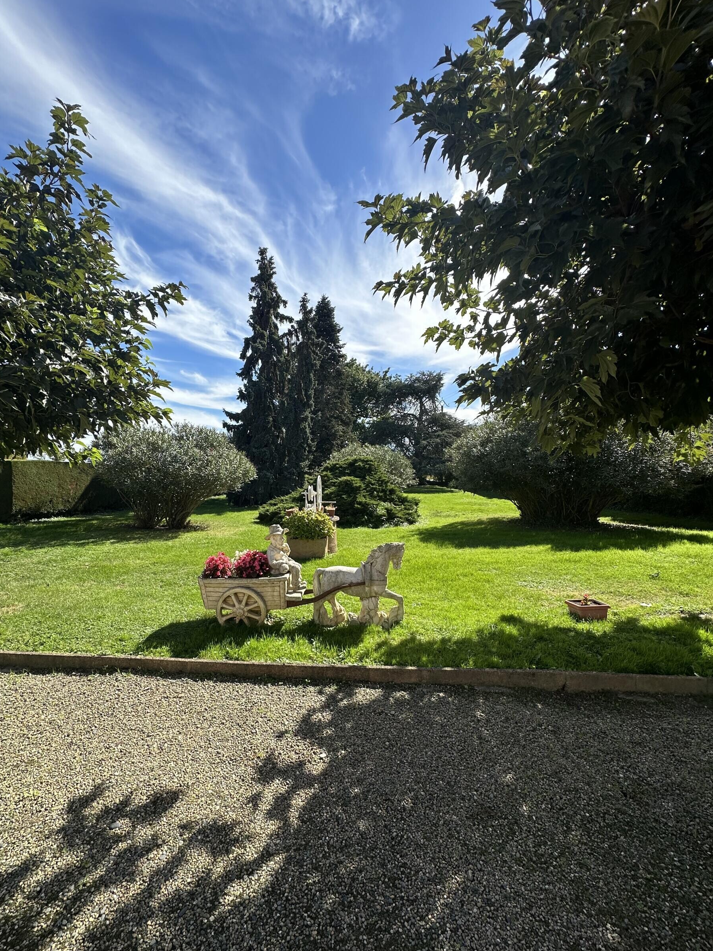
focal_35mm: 15
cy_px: 494
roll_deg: +0.3
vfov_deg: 98.1
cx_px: 334
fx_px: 412
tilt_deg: -2.3
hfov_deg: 81.7
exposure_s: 1/1453
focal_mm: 2.22
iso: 40
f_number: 2.2
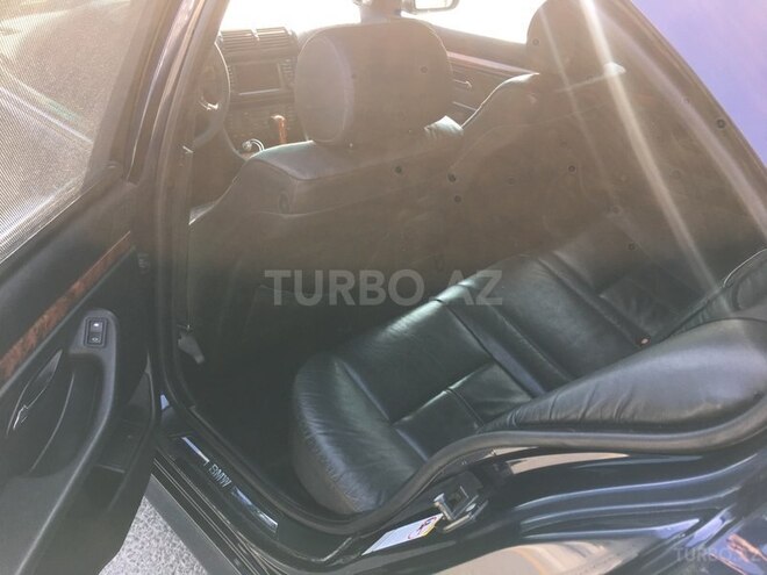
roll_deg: -2.6
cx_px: 384
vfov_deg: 48.2
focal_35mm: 29
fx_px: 643
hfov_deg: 61.7
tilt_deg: -29.6
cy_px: 288
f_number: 2.2
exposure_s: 1/100
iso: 40
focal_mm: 4.15
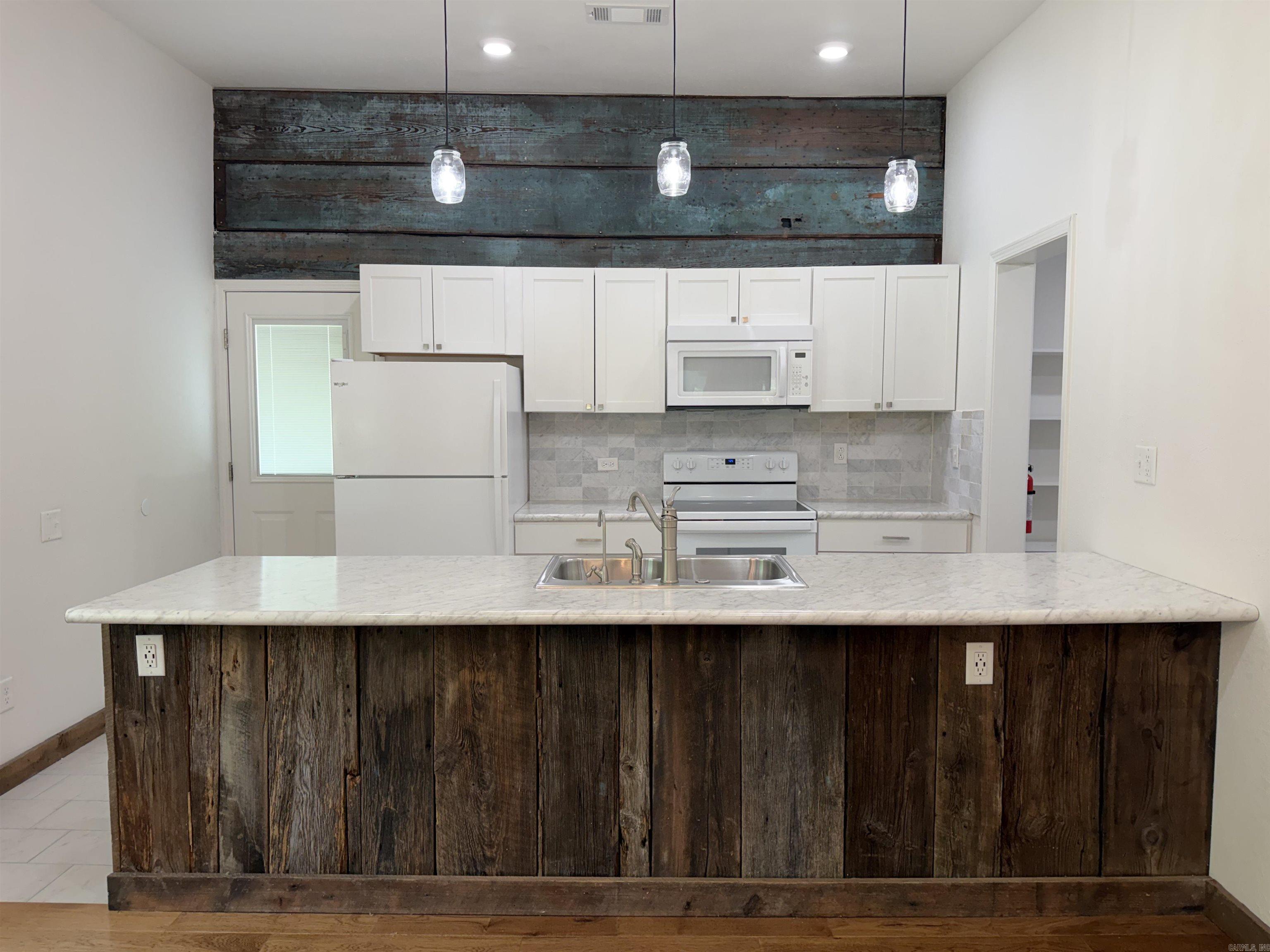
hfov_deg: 71.6
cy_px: 476
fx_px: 881
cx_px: 635
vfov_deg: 56.8
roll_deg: +0.3
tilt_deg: -4.6
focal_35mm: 24
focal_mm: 6.76
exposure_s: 1/120
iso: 125
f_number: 1.78
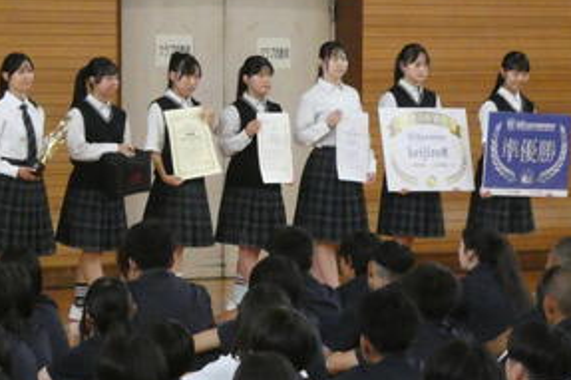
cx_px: 259
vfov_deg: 5.5
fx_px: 3979
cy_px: 145
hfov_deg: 8.2
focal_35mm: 251
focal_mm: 30.9
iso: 3200
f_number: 5.5
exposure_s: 1/250
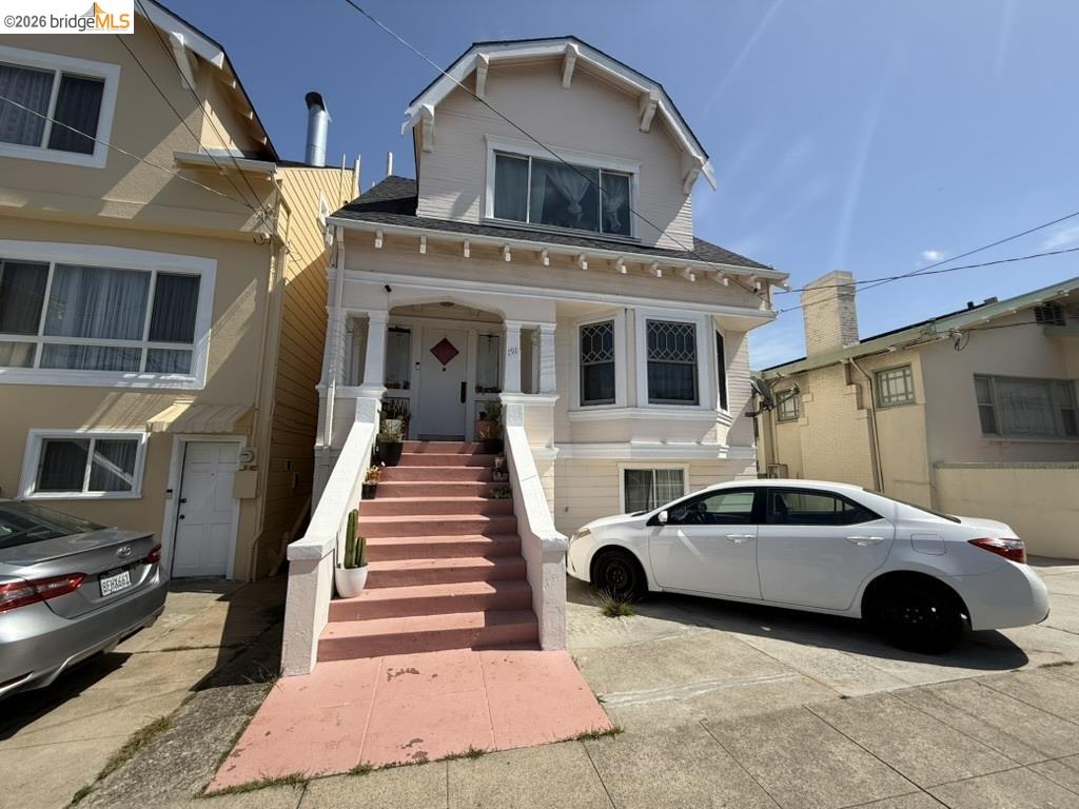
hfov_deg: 102.1
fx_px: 436
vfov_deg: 85.7
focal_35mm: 14
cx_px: 540
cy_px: 404
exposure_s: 1/2976
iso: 50
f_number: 2.2
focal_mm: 2.22
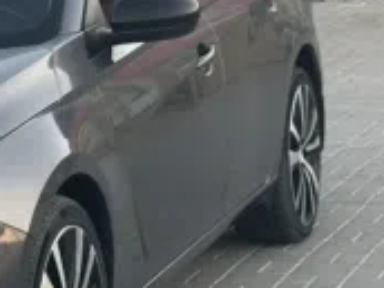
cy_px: 103
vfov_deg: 8.3
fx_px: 1986
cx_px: -181
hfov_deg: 10.7
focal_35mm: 179
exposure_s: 1/100
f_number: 1.78
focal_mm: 6.86
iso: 100
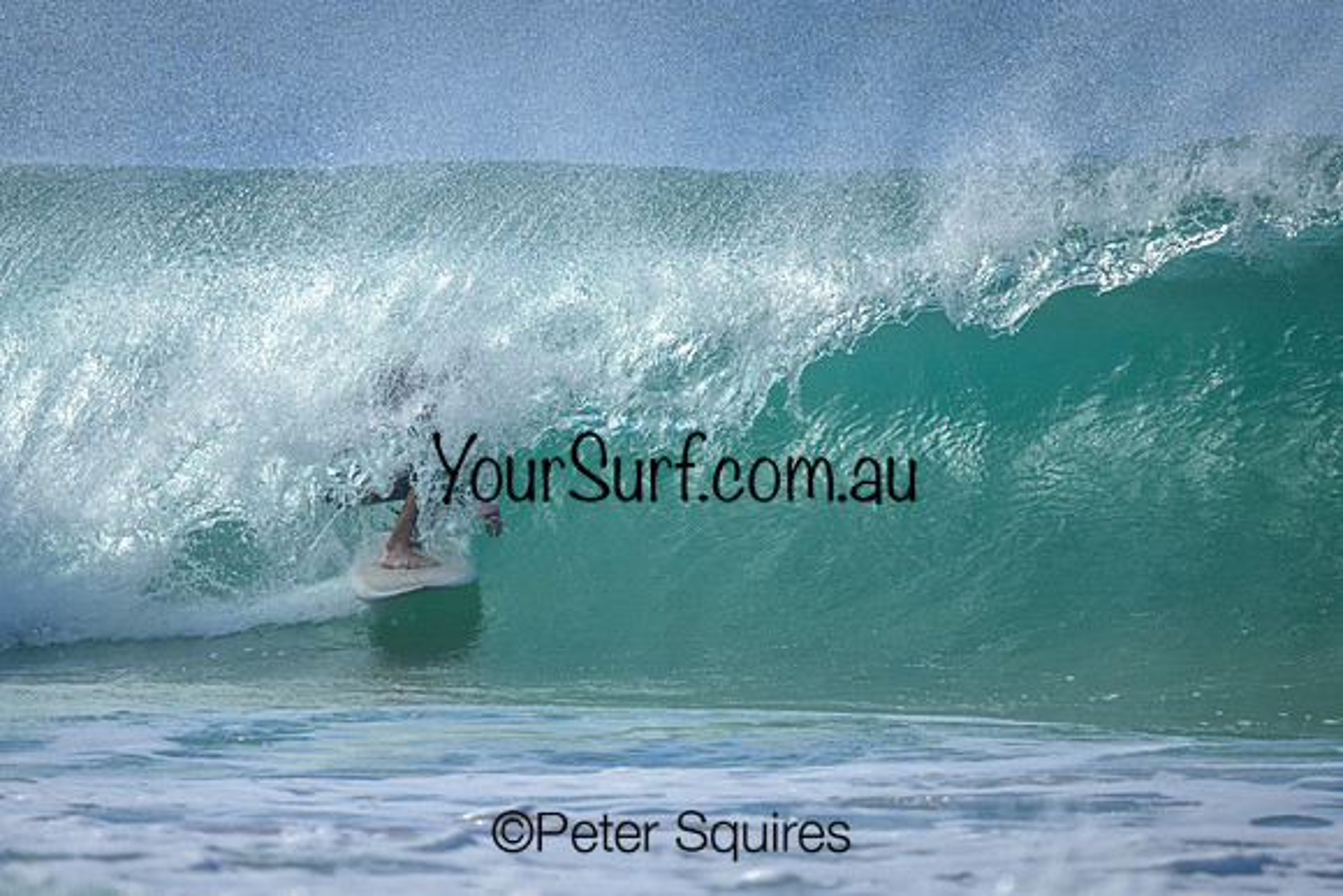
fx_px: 35816
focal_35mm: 960
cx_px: 643
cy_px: 410
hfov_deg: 2.1
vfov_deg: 1.4
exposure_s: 1/2000
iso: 220
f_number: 6.3
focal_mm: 800
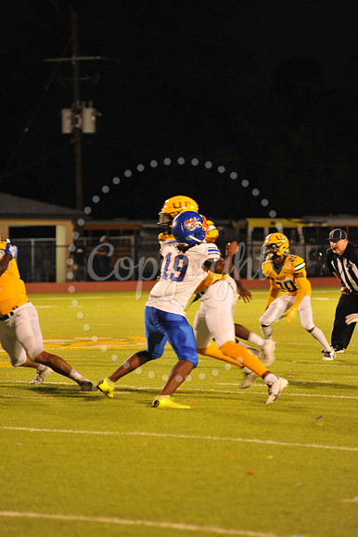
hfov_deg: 6.9
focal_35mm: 200
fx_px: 2987
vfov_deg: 10.3
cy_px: 268
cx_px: 179
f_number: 4.5
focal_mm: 200
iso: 3200
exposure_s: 1/160
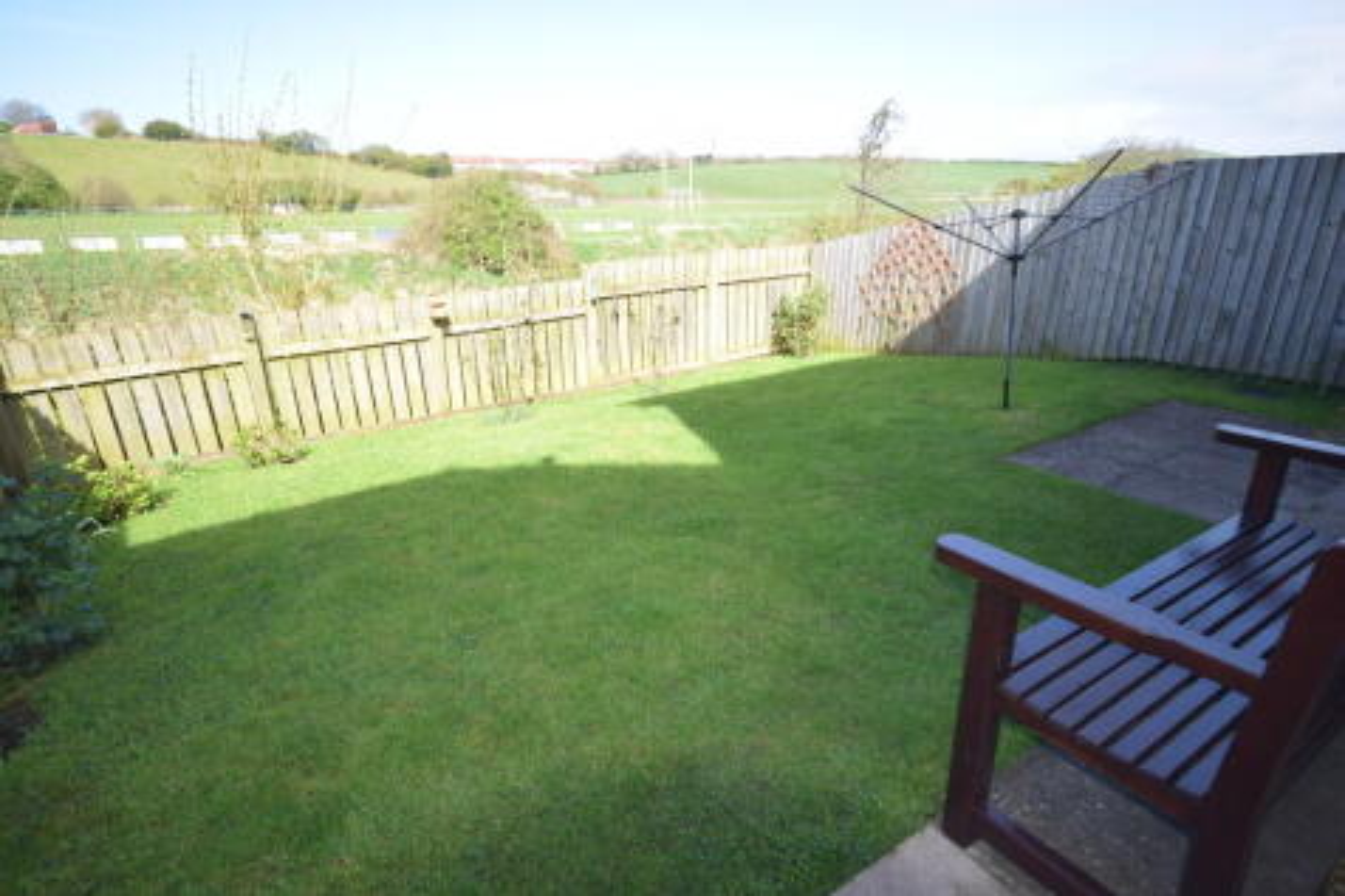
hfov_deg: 85.4
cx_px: 672
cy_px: 448
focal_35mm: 20
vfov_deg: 63.2
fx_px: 728
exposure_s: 1/160
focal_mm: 13
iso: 100
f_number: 6.3
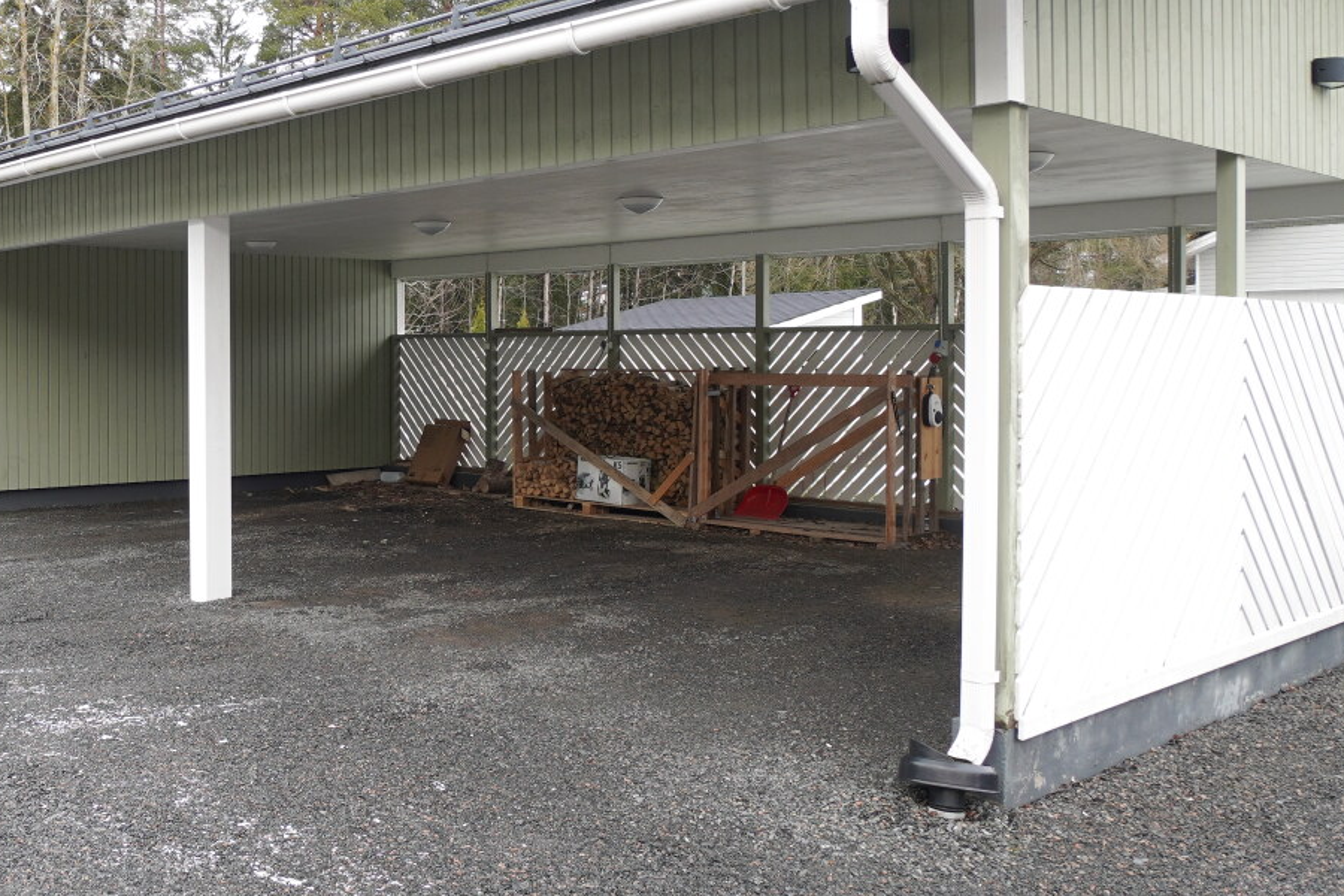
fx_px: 1344
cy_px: 394
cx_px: 397
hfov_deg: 51.6
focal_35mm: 36
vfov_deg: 36.8
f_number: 4
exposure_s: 1/30
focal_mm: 10
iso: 125
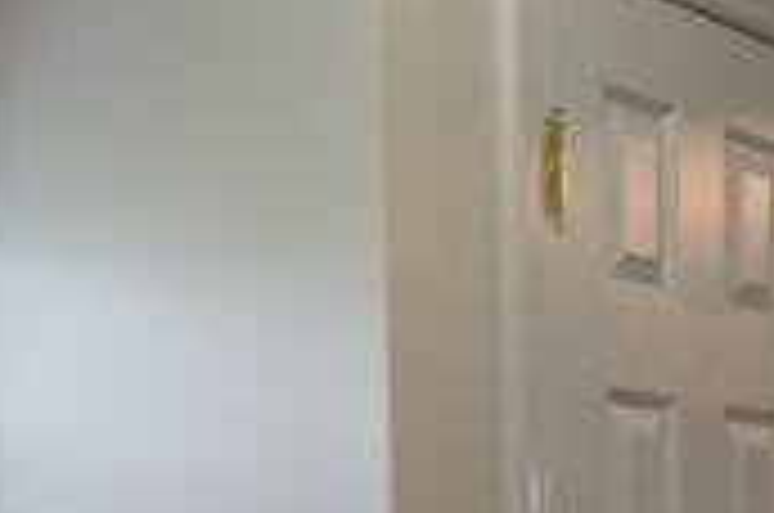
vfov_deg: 12.4
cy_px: 862
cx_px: 698
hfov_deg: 19.7
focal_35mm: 102
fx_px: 2189
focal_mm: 4.15
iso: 64
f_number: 2.2
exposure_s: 1/30
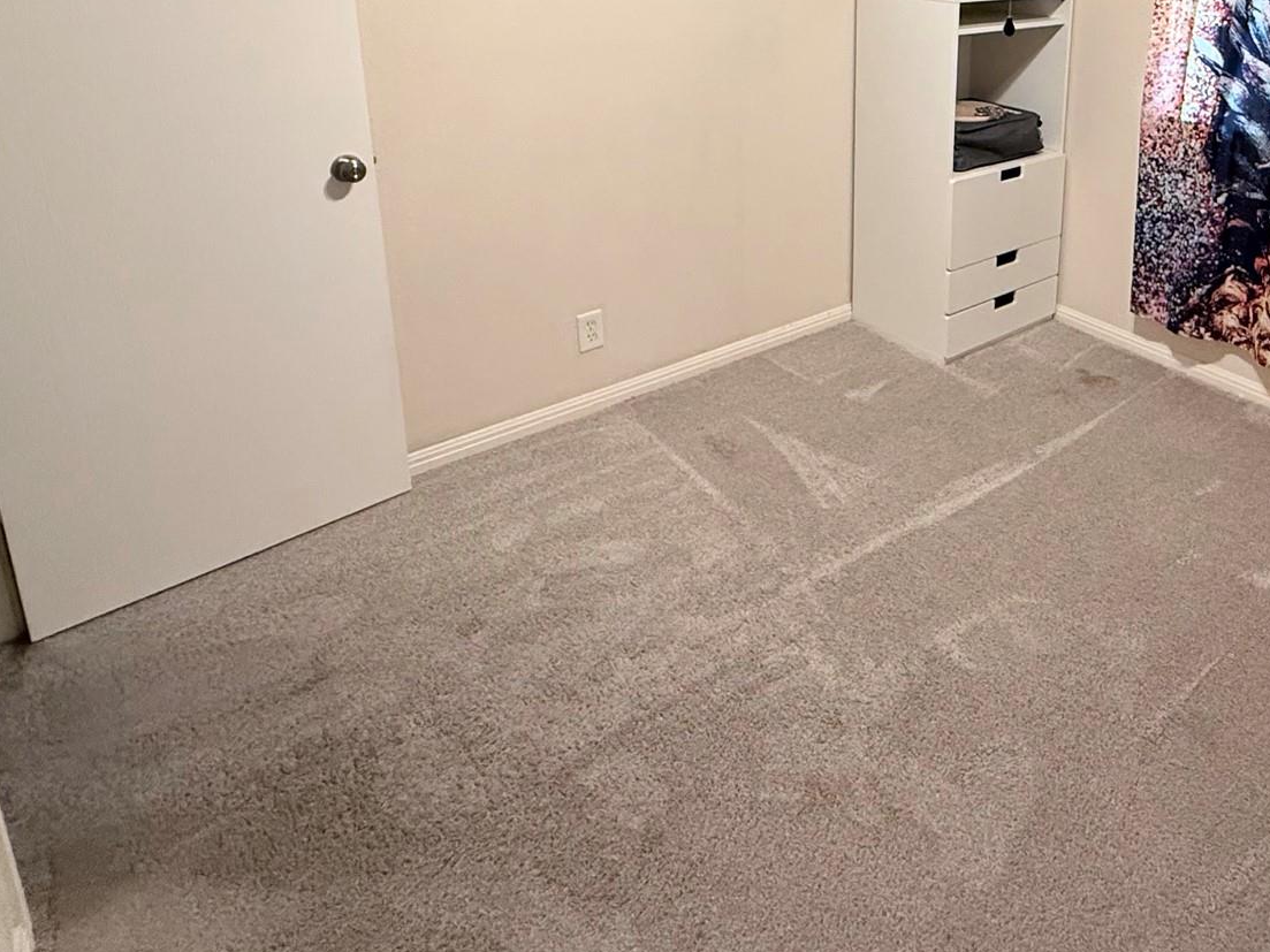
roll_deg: -1.3
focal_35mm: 26
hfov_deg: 64.6
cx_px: 898
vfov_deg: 48.7
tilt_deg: -13.9
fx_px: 954
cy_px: 138
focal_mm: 2.22
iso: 640
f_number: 2.2
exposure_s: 1/60
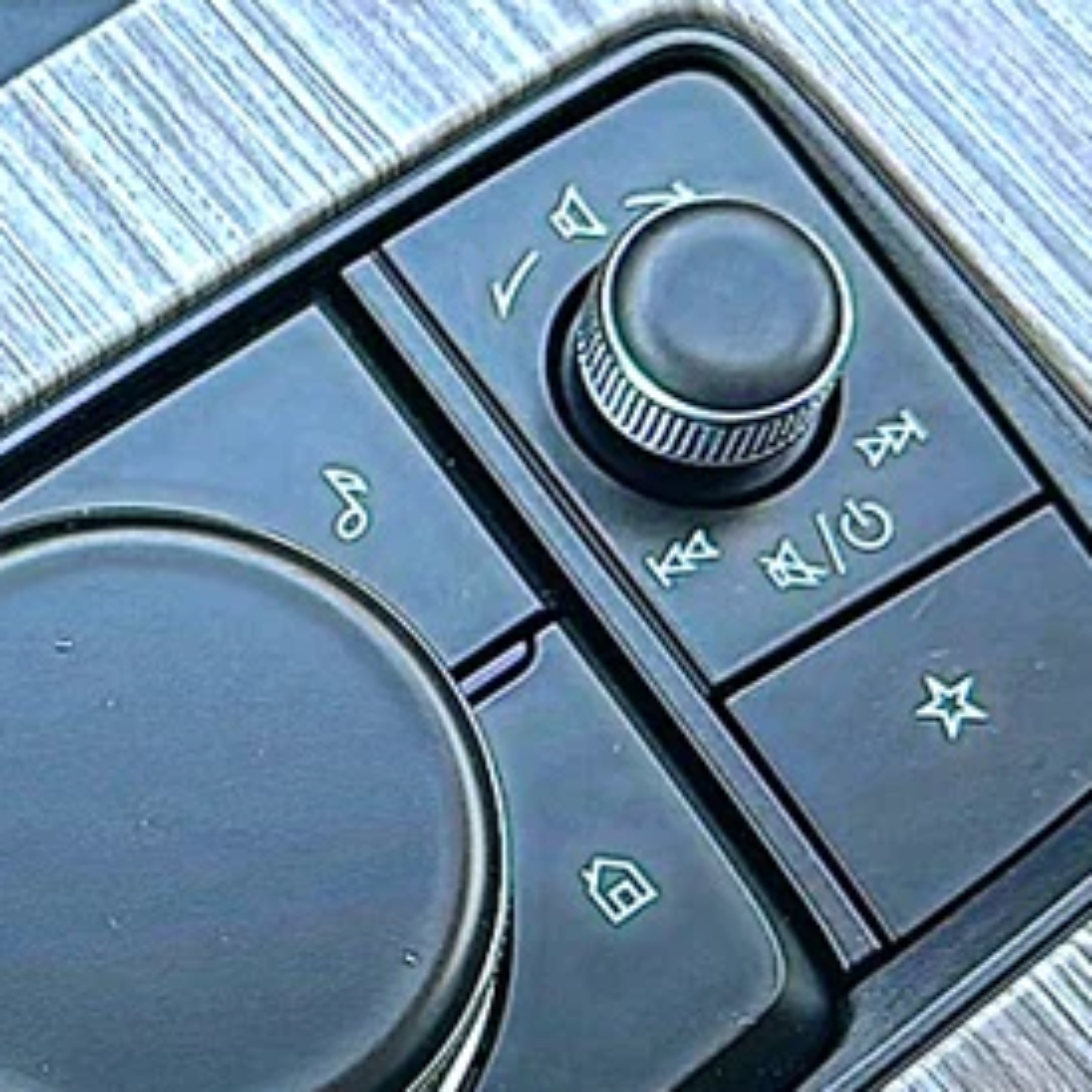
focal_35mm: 97
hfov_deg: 17.5
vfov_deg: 17.7
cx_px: 16
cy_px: 919
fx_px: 3462
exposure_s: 1/175
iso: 64
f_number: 1.78
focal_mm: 6.86
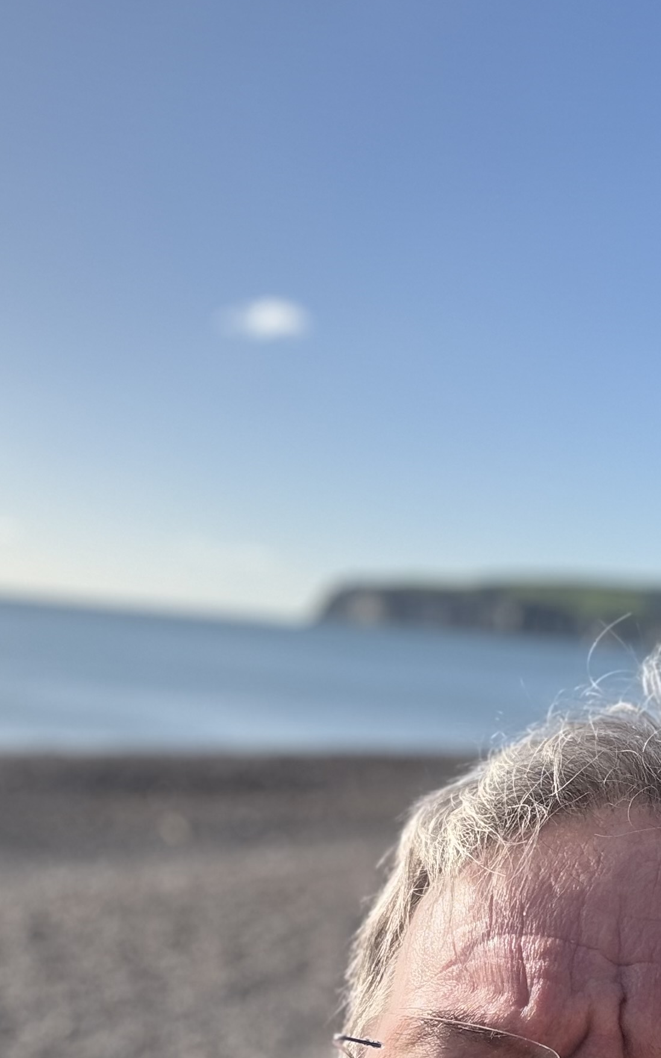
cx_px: 520
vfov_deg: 35.0
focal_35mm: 56
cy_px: 861
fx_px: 1614
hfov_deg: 22.9
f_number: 1.9
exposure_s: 1/1255
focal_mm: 2.69
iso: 32
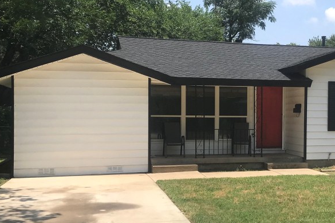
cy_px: 130
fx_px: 475
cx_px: 230
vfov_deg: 26.4
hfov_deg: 38.3
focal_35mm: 51
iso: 20
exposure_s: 1/2907
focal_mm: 3.99
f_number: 1.8
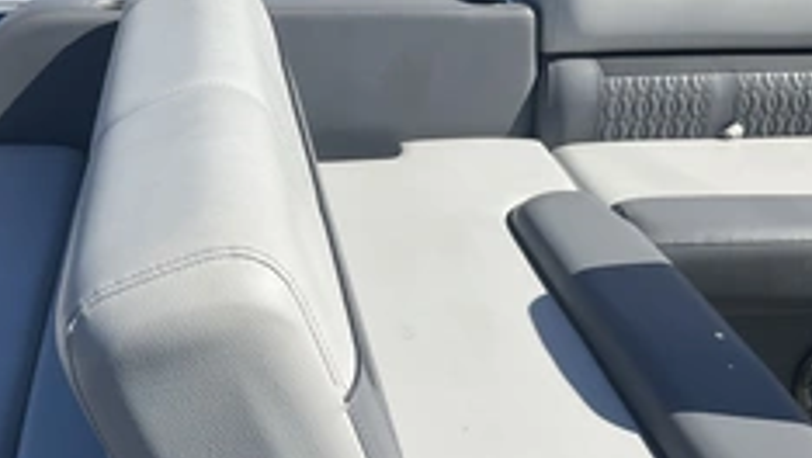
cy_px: 461
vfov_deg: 21.5
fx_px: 1163
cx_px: 319
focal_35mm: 54
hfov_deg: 38.3
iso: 25
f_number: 1.8
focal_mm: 3
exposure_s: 1/2058
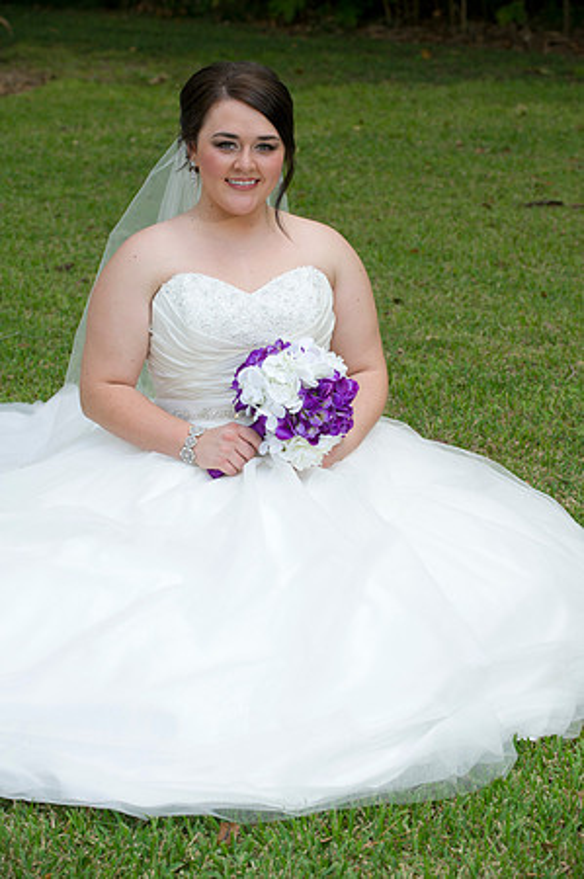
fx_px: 2683
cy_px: 440
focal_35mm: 110
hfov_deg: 12.4
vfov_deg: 18.6
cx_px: 292
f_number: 6.3
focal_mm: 110
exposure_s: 1/160
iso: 320
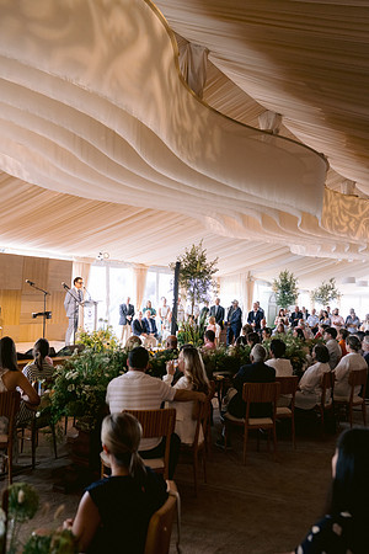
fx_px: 538
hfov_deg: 37.9
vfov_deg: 54.4
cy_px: 277
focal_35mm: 35
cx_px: 184
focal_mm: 35
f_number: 3.2
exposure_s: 1/160
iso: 1250
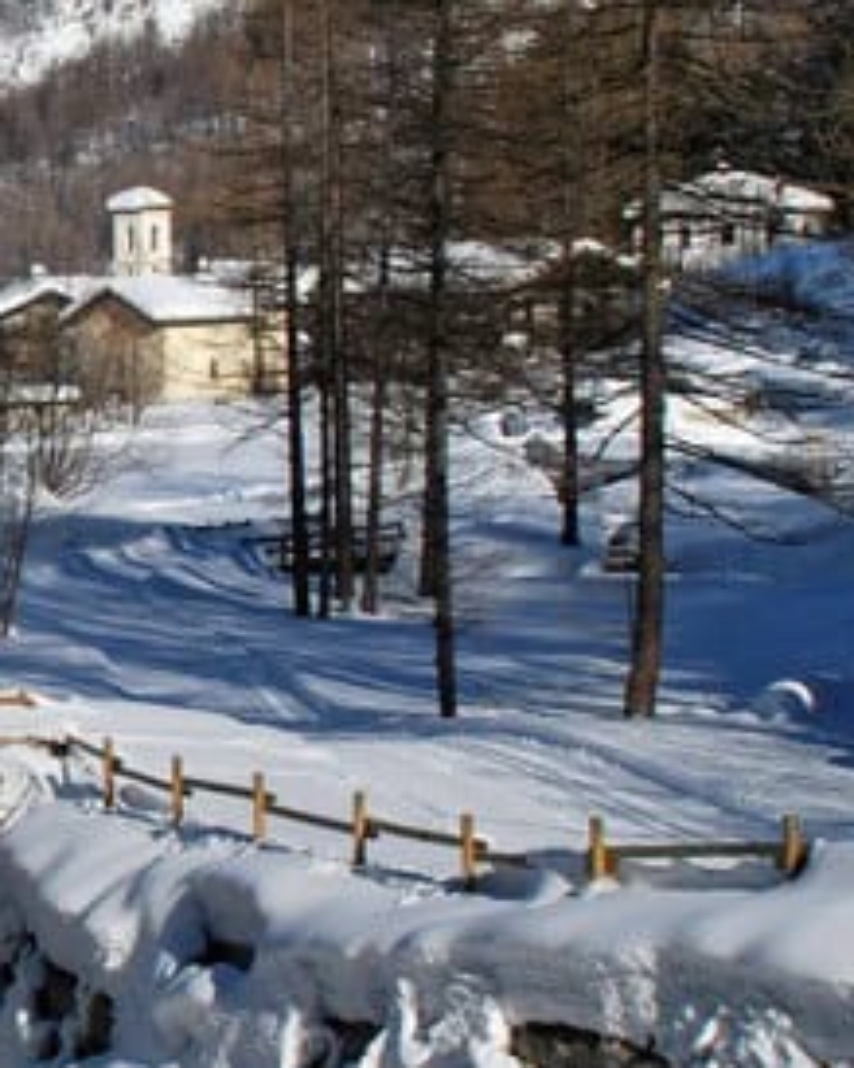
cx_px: -441
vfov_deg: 15.1
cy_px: 477
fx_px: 4026
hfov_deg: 11.6
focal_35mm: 127
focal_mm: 31
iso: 200
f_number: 11
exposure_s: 1/400
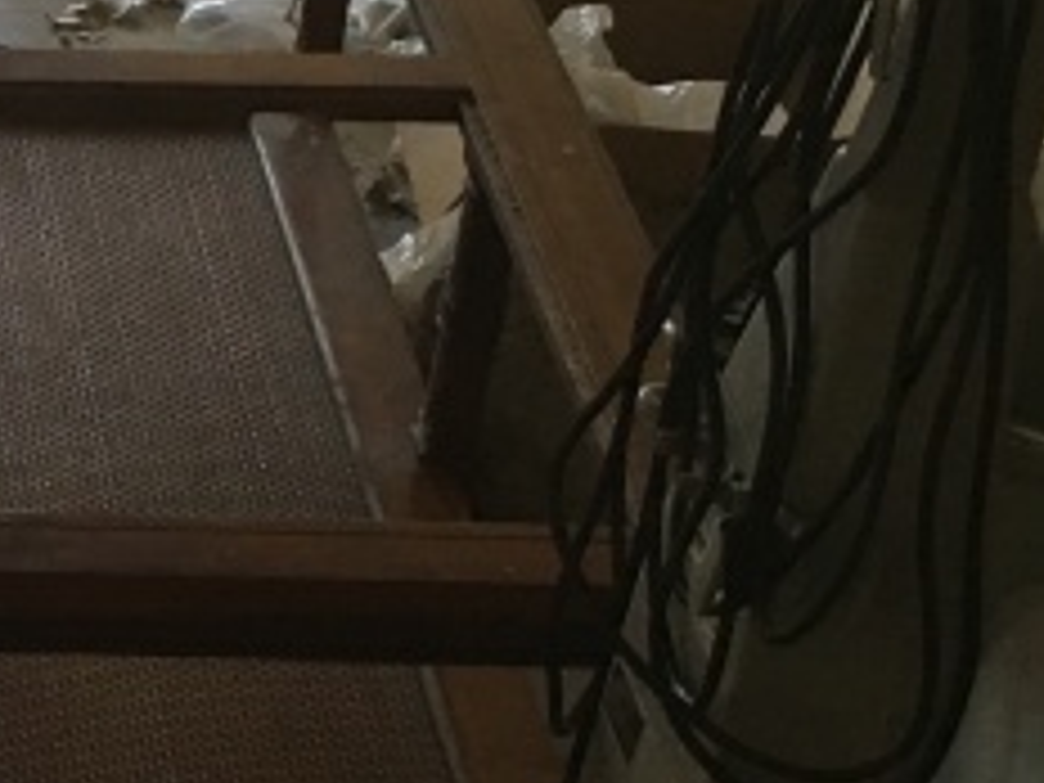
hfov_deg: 14.0
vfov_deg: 11.6
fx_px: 3860
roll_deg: +1.5
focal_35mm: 128
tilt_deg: -34.0
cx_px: -698
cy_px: 567
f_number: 2.2
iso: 100
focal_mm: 4.15
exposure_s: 1/30
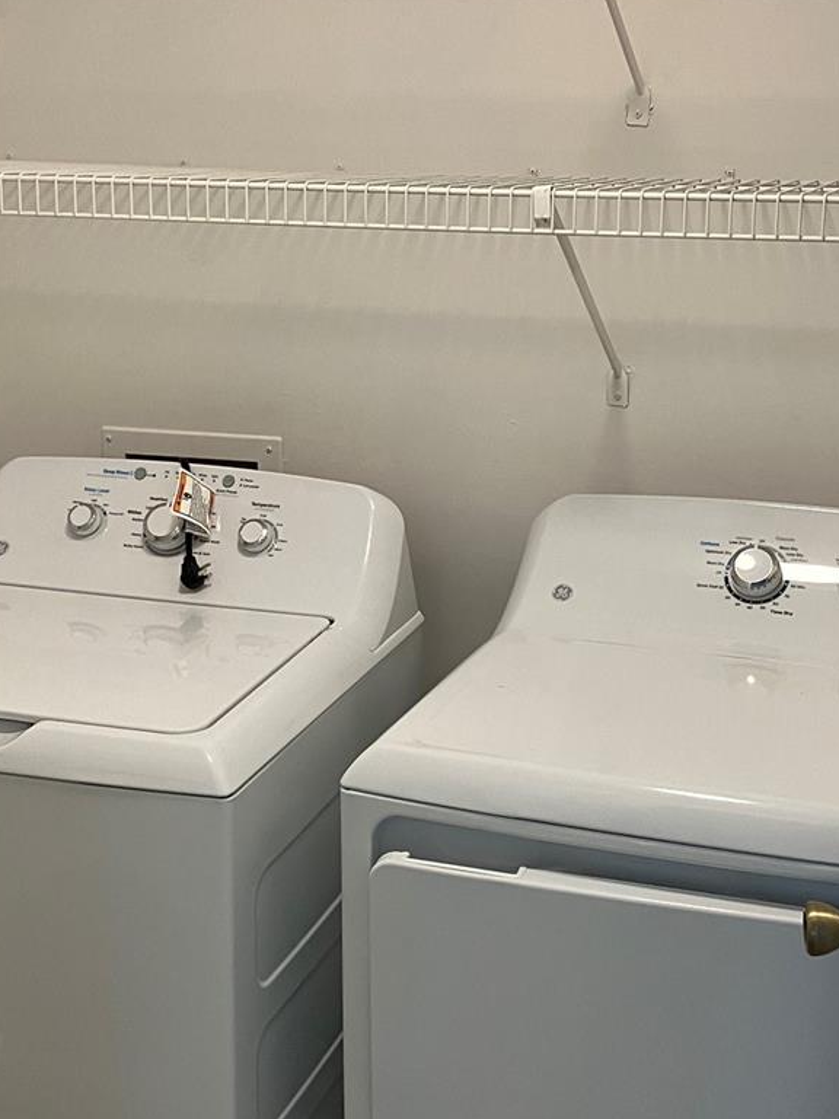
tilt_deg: -10.8
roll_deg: +0.6
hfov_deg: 26.1
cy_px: 494
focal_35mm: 56
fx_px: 1810
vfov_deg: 34.3
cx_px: 425
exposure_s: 1/60
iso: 80
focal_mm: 3.99
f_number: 1.8
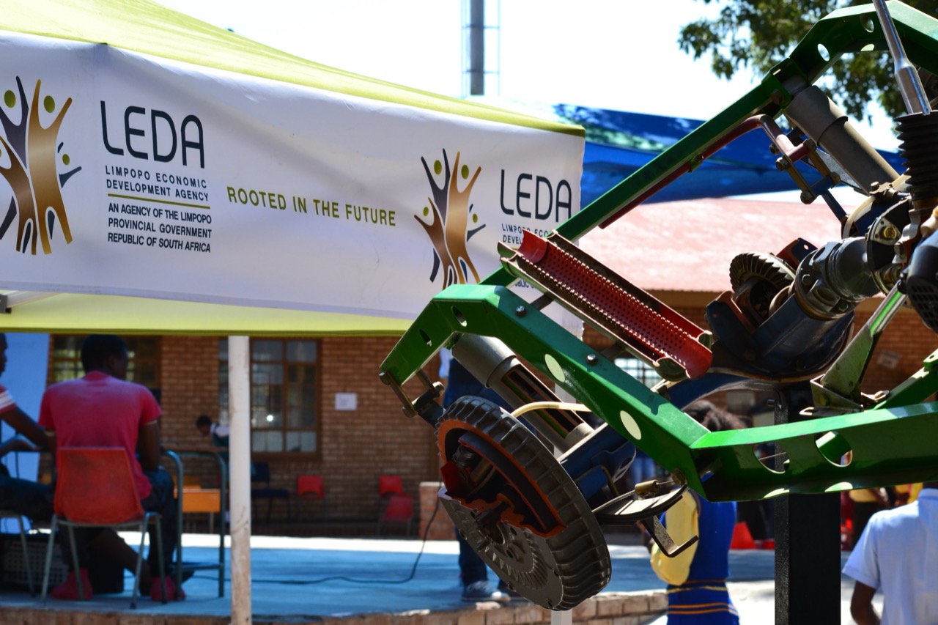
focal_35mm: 105
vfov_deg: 13.0
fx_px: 2735
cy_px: 312
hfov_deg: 19.5
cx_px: 469
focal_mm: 70
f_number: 10
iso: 400
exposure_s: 1/320
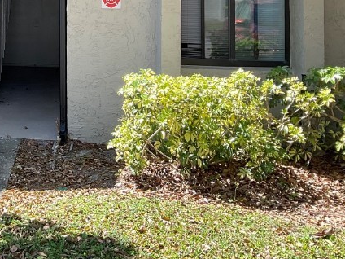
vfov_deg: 20.1
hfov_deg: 25.9
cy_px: -26
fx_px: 698
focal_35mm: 70
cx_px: -24
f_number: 1.8
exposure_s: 1/190
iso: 16
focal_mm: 3
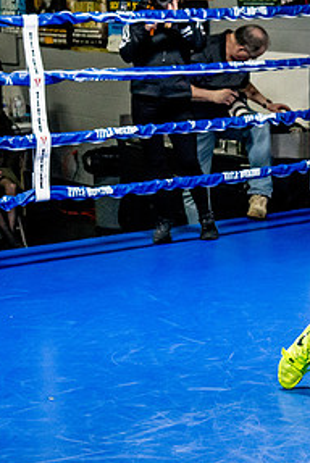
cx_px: 367
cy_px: 161
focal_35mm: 105
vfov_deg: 19.4
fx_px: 1353
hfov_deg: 12.8
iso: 5000
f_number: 2.8
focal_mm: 35
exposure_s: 1/800
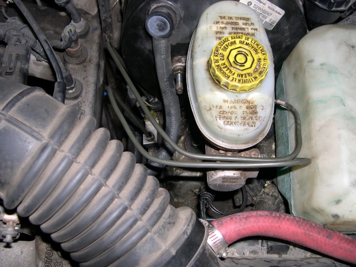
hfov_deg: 49.0
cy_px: 134
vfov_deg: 37.7
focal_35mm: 38
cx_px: 178
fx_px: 391
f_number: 2.8
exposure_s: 1/60
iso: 100
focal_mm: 8
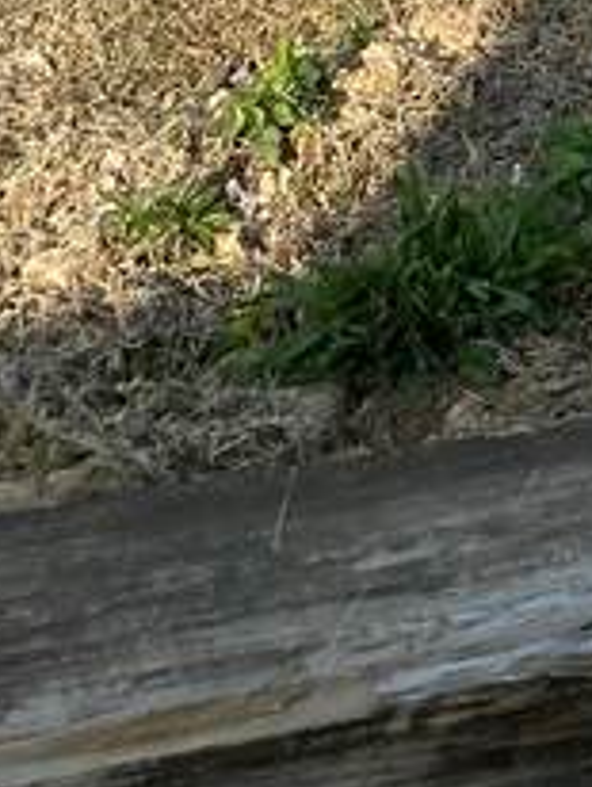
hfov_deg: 11.2
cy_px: -997
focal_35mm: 121
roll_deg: +4.2
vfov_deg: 13.0
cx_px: 1161
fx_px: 2753
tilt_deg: -8.5
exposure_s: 1/2410
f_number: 1.8
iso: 32
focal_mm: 4.25
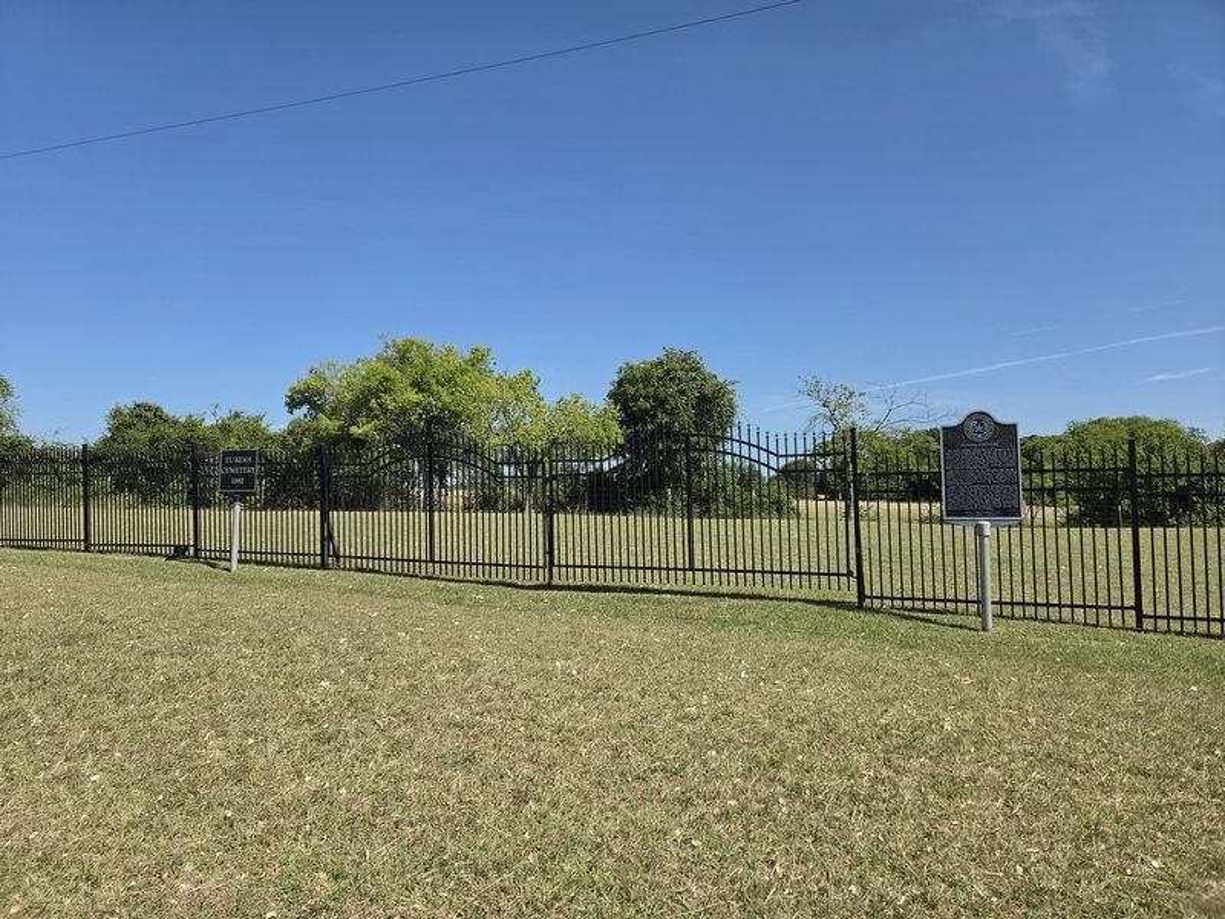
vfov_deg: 58.9
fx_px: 814
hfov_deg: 73.9
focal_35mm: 23
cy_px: 460
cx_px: 612
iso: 80
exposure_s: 1/5259
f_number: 1.8
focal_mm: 5.4
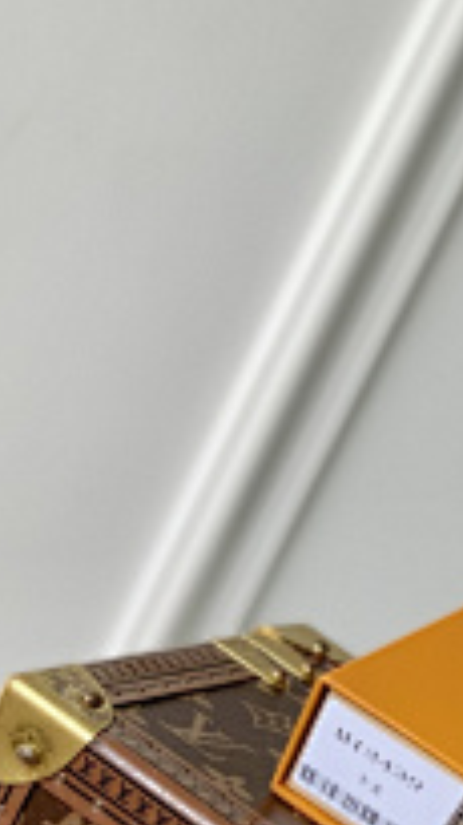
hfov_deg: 8.6
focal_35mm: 138
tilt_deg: -18.7
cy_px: 901
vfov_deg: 15.2
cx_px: 594
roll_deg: -30.1
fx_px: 3018
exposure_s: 1/177
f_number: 2.4
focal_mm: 6
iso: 16
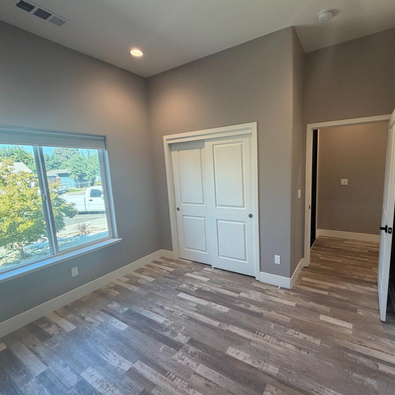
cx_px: 225
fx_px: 219
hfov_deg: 83.5
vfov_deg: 84.0
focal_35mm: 17
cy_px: 199
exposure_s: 1/121
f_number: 2.2
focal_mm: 2.22
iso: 160
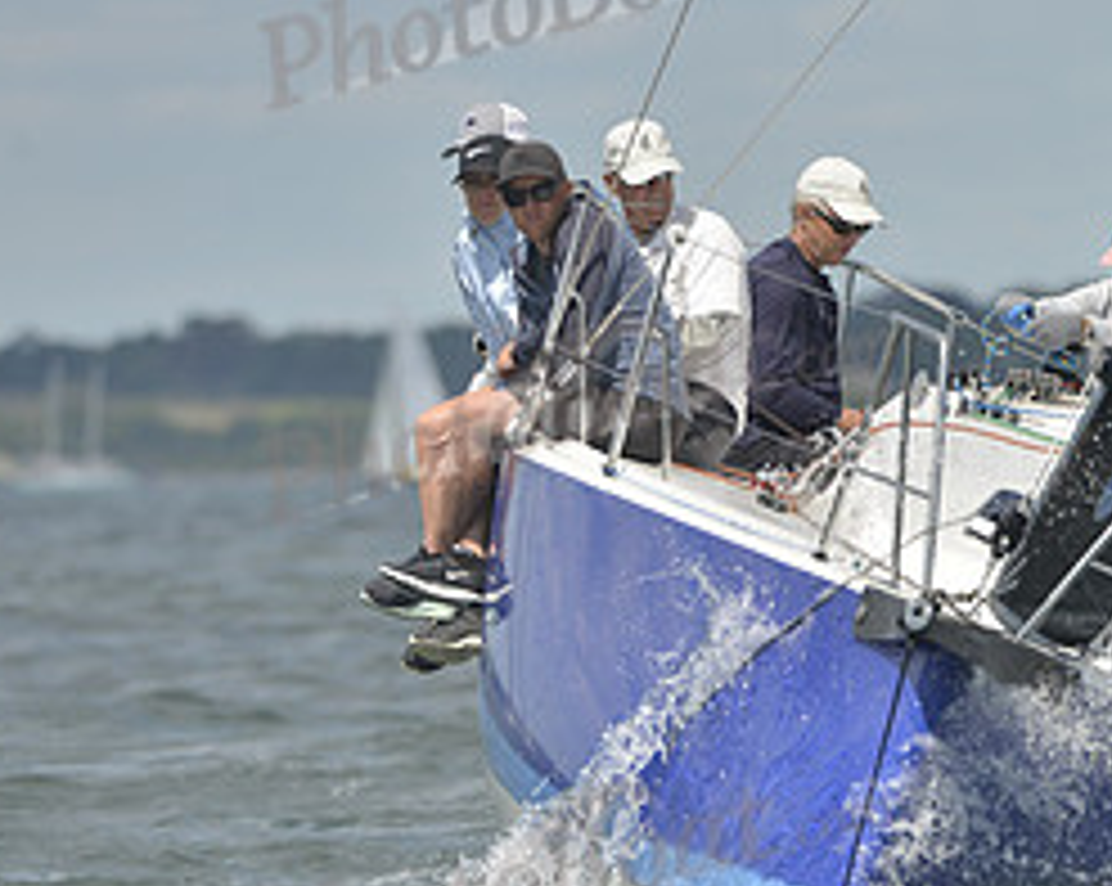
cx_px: 1130
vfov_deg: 1.8
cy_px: 578
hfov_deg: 2.2
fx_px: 29026
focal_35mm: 883
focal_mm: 400
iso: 200
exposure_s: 1/1000
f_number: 7.1
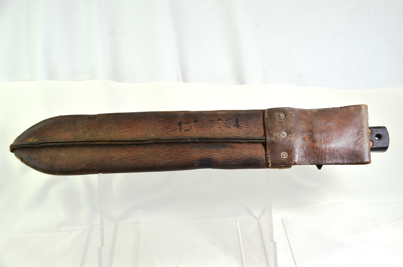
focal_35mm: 48
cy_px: 134
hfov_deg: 41.2
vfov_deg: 28.0
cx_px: 202
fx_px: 536
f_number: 5.6
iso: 250
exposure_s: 1/125
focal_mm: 32
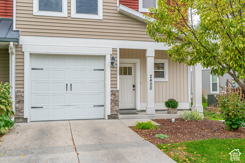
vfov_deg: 37.7
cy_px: 82
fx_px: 239
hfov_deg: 54.2
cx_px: 122
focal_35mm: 35
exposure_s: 1/250
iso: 400
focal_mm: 35
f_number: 7.1
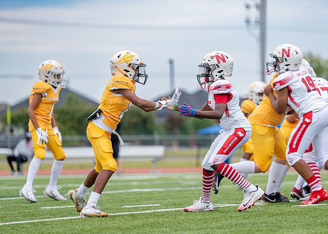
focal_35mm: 246
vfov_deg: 5.9
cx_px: 212
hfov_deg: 8.2
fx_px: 2291
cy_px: 113
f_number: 2.8
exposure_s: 1/2000
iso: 200
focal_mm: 163
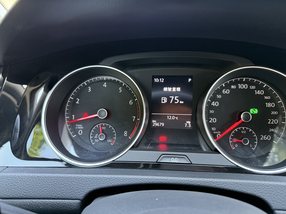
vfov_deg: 56.8
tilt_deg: -17.3
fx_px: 198
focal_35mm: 24
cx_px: 143
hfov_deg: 71.6
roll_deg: +0.5
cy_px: 107
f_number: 1.78
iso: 640
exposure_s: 1/49
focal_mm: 6.76
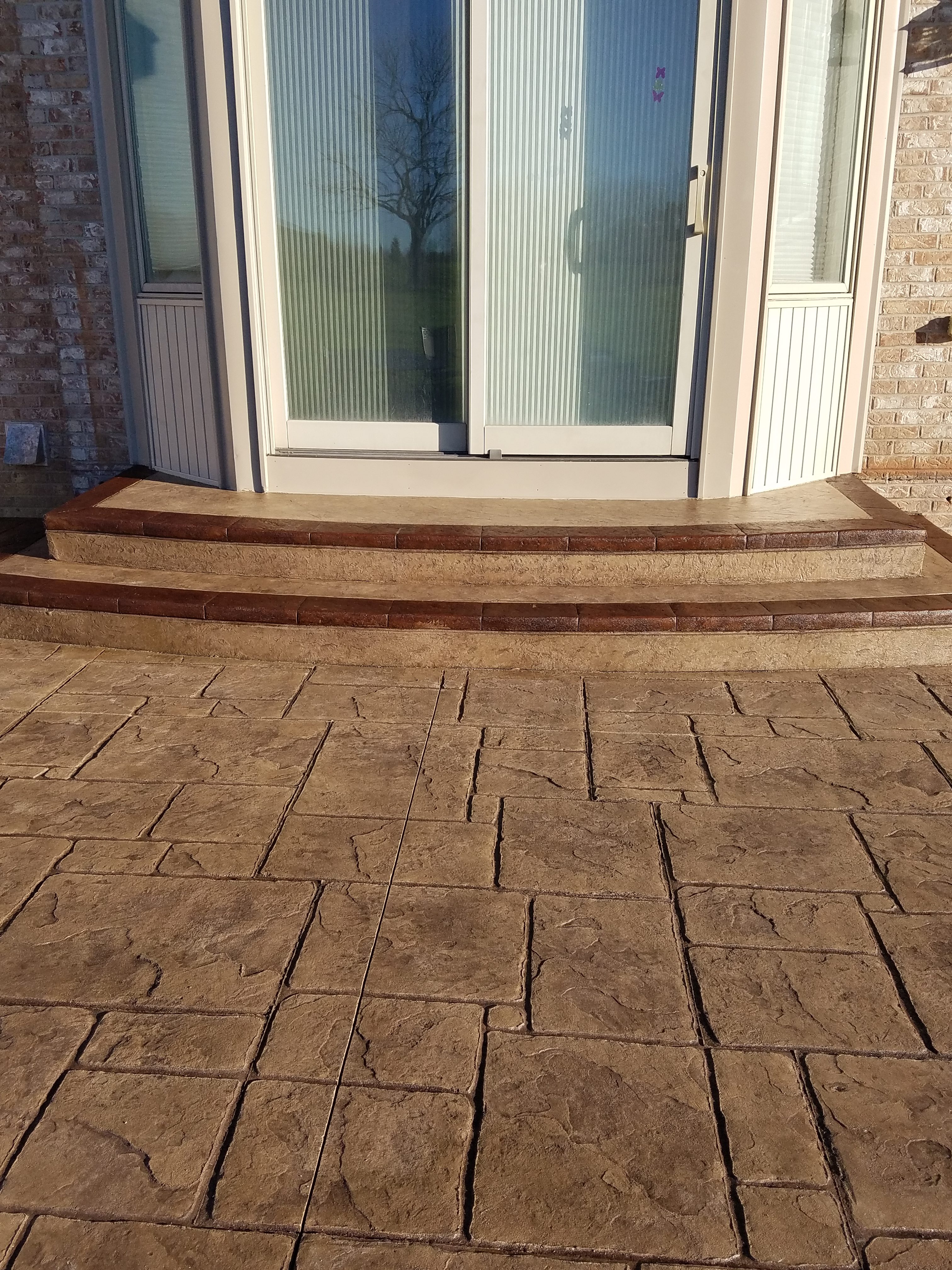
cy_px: 635
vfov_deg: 67.3
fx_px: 953
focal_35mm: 26
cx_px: 476
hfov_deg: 53.1
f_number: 1.7
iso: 50
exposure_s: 1/1888
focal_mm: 4.2
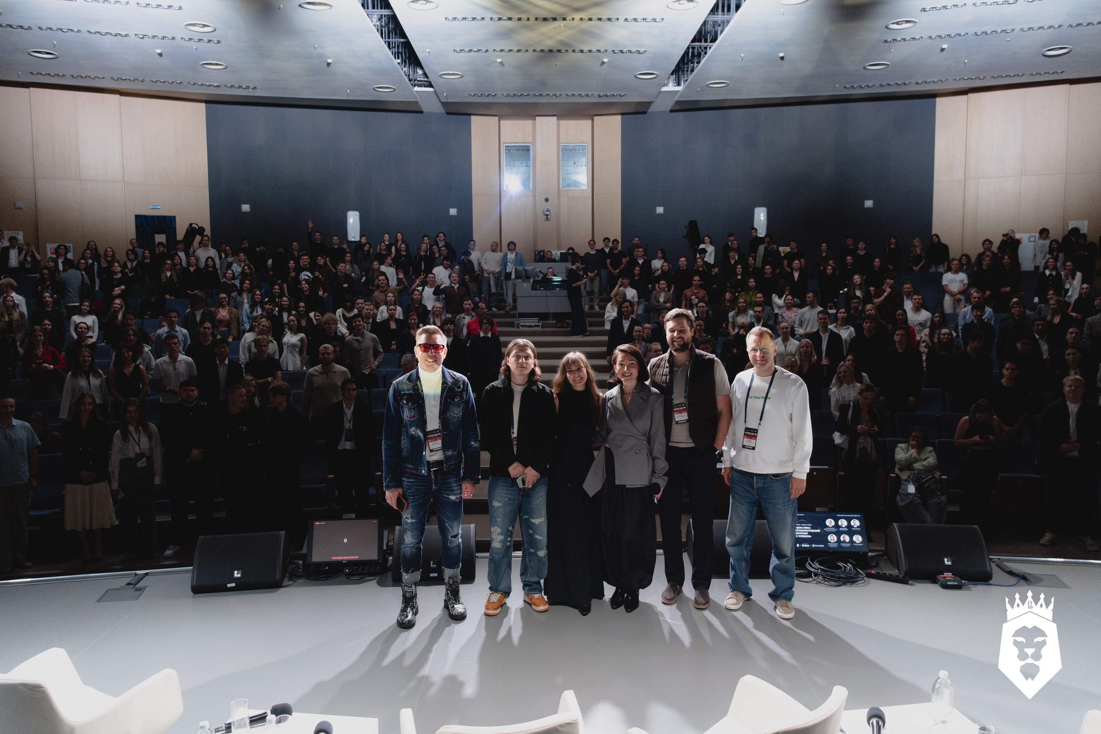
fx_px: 826
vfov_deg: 47.9
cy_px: 367
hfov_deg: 67.4
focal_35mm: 27
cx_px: 550
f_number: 3.5
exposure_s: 1/125
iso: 2000
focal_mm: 18
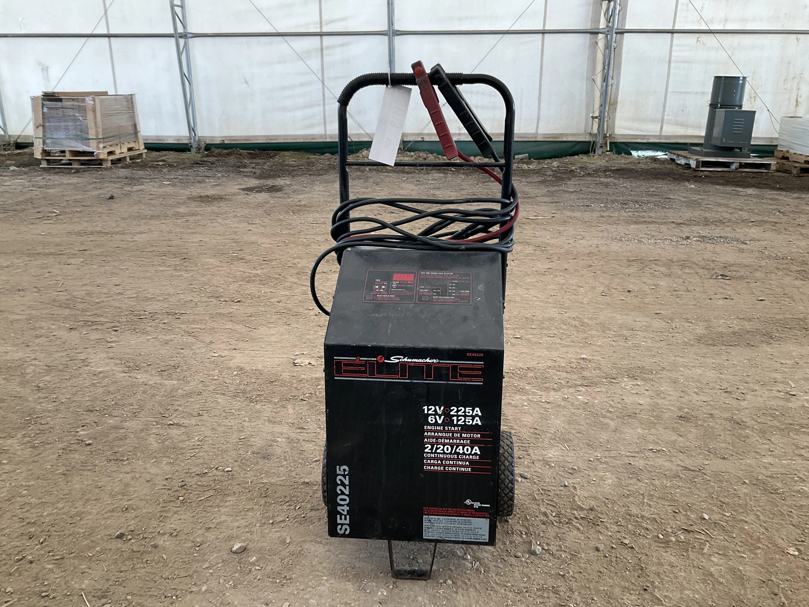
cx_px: 404
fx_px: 678
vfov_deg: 48.2
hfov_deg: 61.7
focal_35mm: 29
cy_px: 304
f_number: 1.8
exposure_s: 1/122
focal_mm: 3
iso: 40
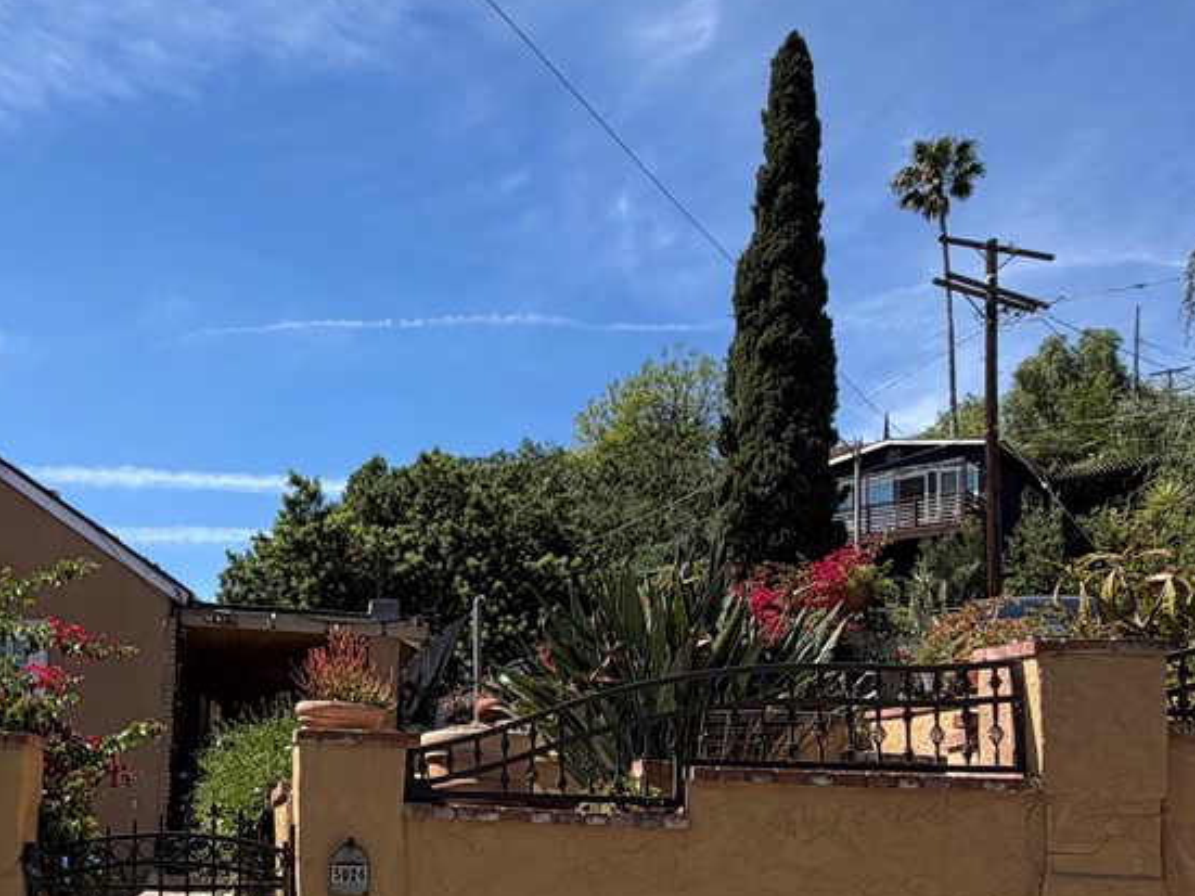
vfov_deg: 49.9
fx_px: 897
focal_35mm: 26
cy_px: 717
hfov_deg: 59.0
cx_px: 154
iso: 20
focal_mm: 2.22
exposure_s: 1/809
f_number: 2.2
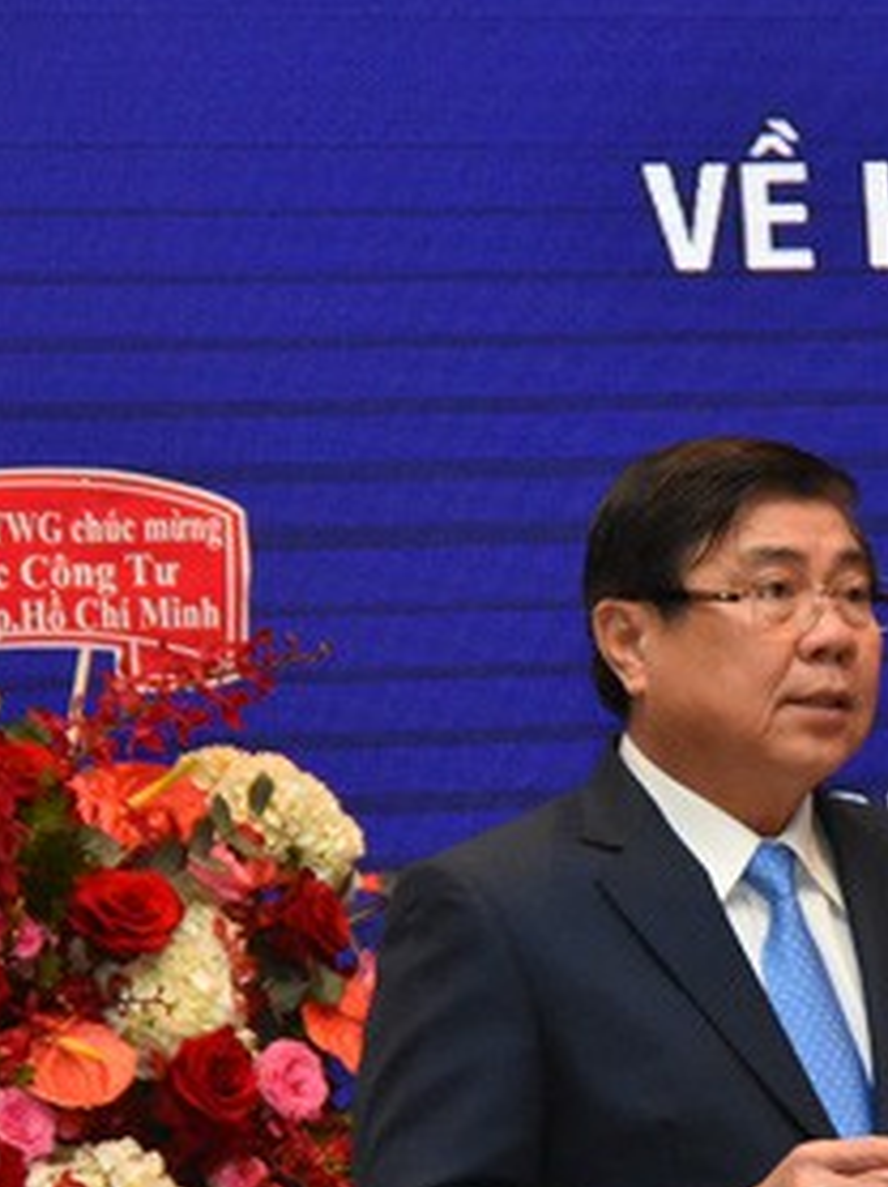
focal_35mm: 230
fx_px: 7879
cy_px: 687
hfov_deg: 6.4
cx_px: 990
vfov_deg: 8.6
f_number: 5
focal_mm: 82
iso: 3200
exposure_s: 1/200
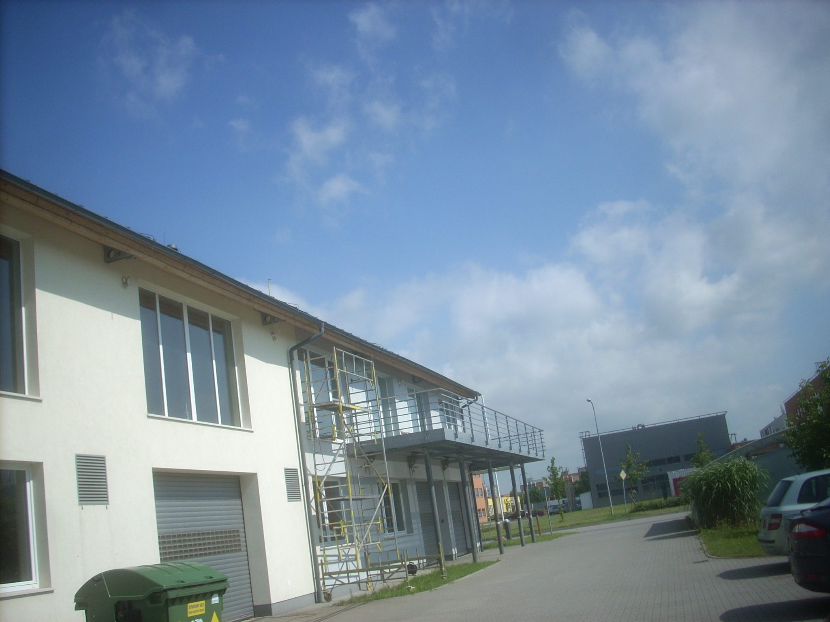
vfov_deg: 38.7
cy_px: 311
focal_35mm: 37
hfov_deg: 50.1
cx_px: 415
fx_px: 887
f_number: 5.6
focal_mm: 6.2
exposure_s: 1/439
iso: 64
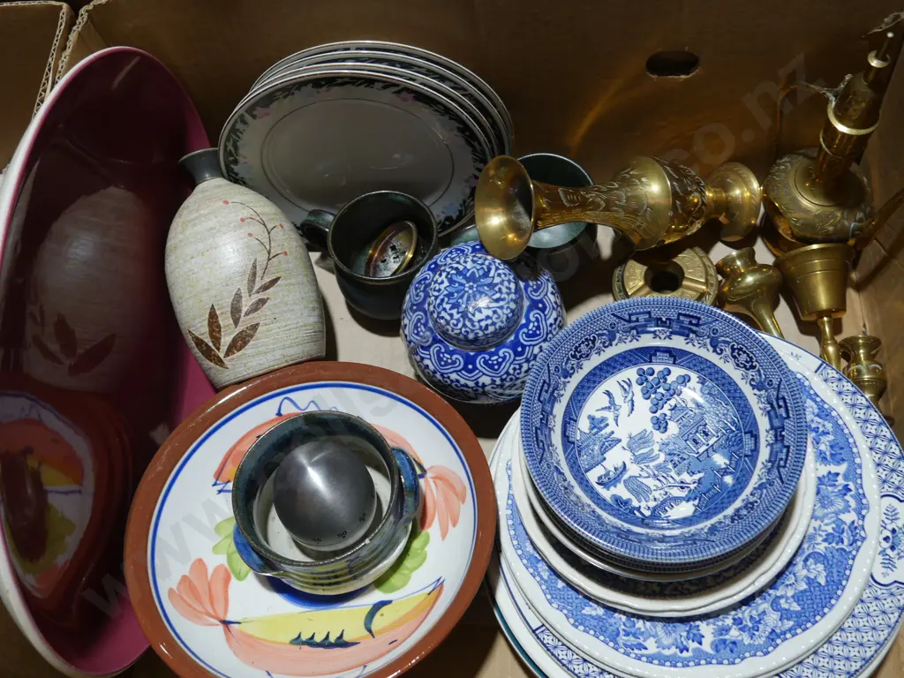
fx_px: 1045
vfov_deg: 36.0
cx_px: 452
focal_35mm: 40
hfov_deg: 46.8
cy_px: 339
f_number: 4.5
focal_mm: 20
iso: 200
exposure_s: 1/60
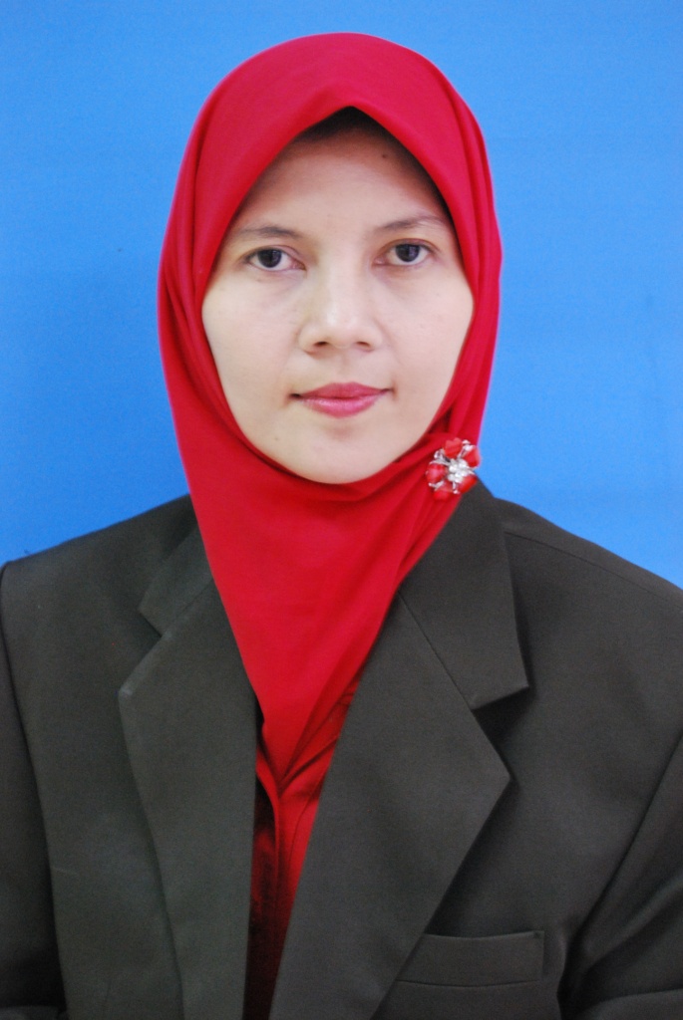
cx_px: 342
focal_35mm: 82
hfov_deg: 16.6
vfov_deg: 24.6
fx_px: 2342
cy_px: 510
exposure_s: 1/10
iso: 1600
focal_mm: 55
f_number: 5.6
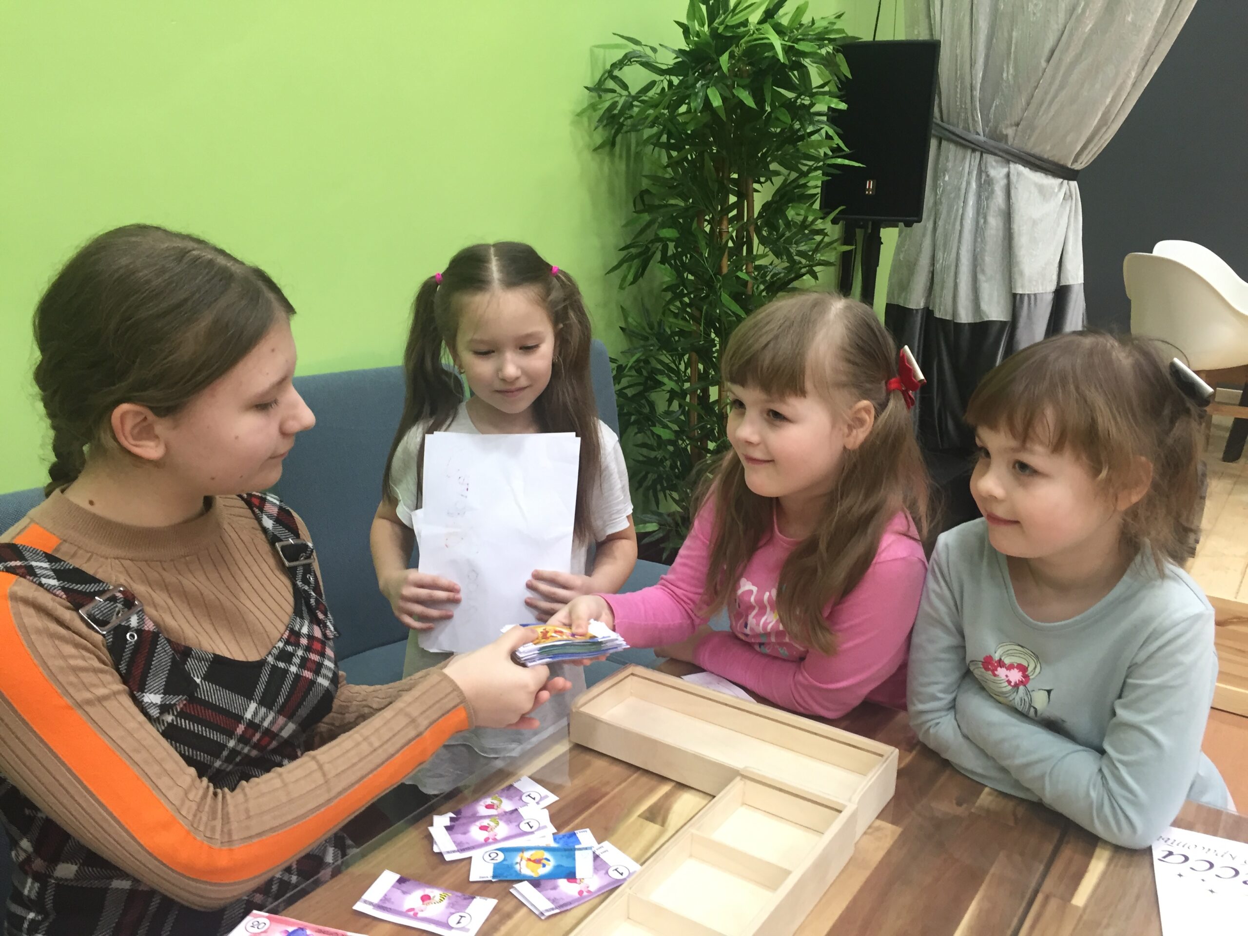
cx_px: 624
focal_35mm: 29
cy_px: 468
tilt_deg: -16.1
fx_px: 1046
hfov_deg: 61.7
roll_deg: -2.2
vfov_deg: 48.2
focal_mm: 4.15
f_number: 2.2
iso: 125
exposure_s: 1/33
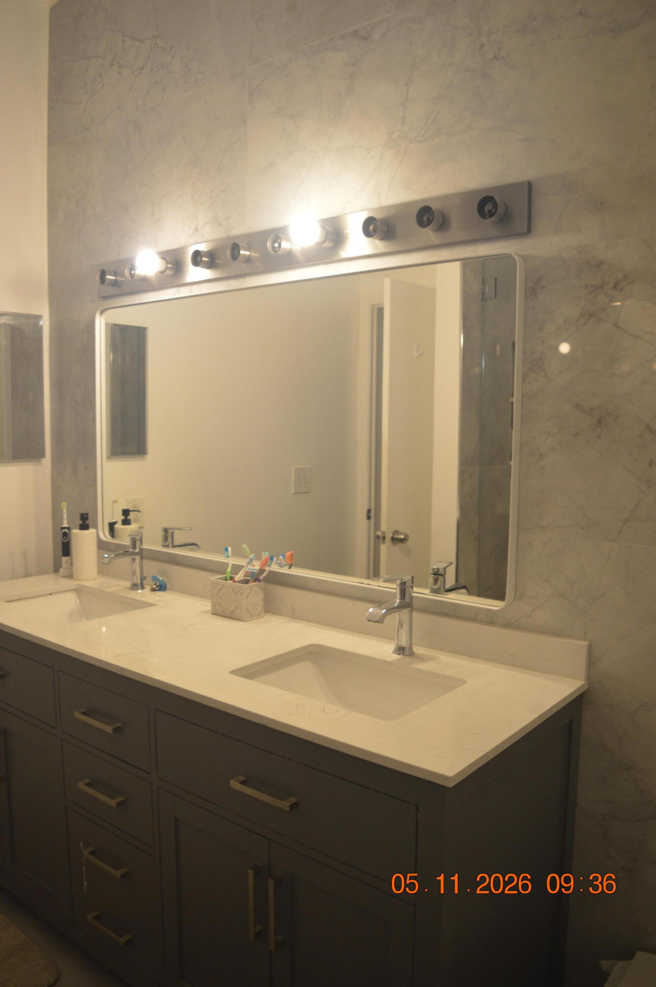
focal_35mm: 27
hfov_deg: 47.8
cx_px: 328
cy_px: 494
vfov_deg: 67.4
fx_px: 740
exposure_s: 1/60
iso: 450
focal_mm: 18
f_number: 3.5
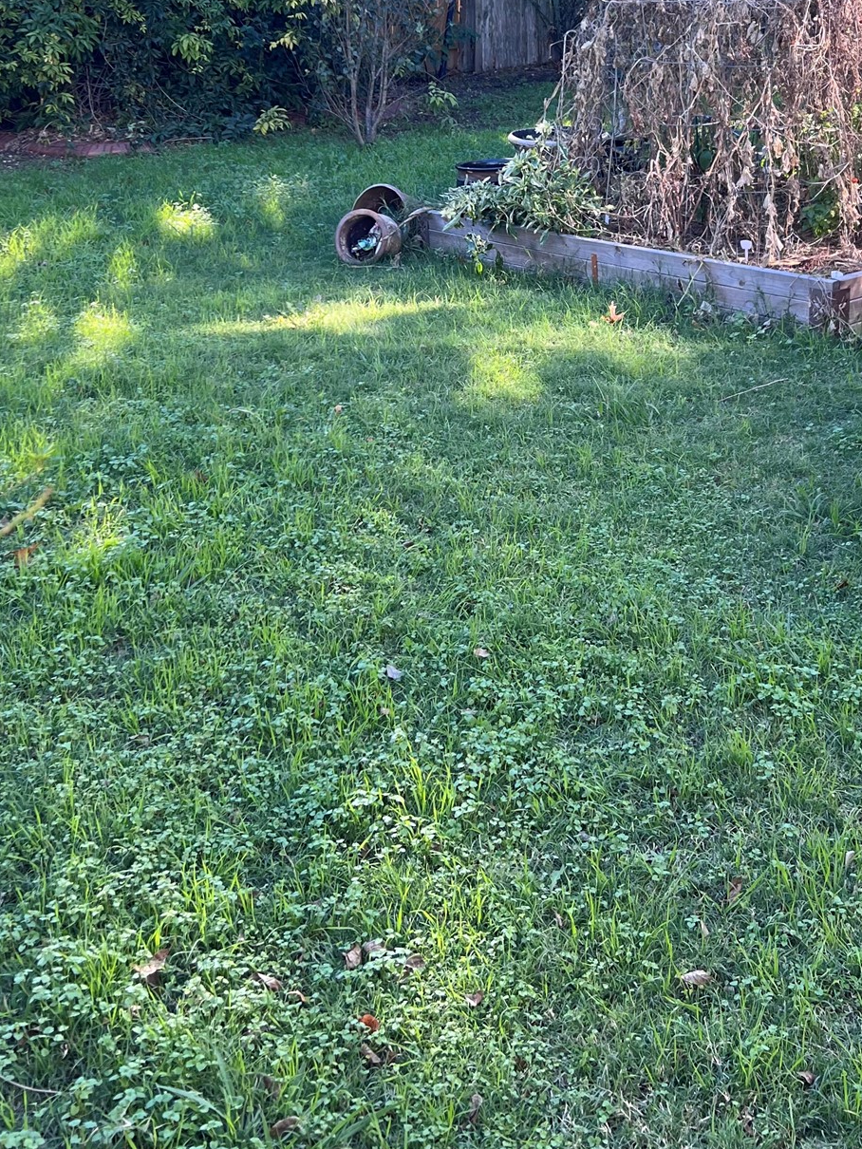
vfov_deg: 41.0
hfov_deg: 32.8
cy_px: 219
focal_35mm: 44
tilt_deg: -11.1
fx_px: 1460
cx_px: 499
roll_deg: +1.4
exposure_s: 1/224
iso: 40
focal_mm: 5.7
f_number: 1.5
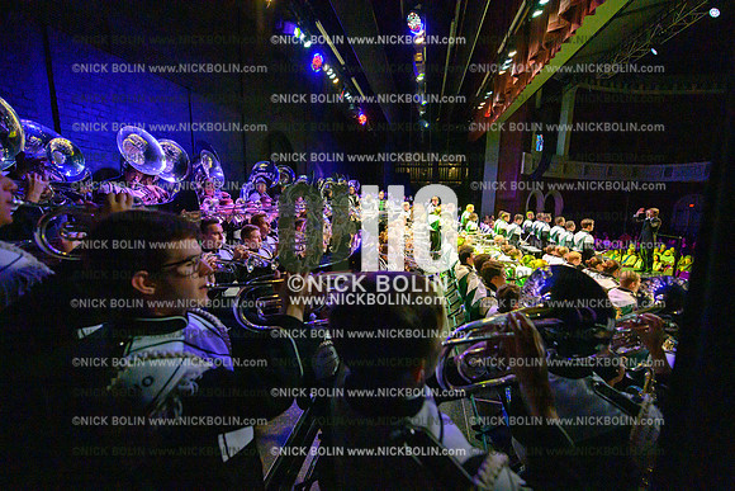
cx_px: 368
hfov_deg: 104.2
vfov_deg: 81.2
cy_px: 246
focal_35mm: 14
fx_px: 286
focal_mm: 14
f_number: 2.8
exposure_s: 1/2500
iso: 25600
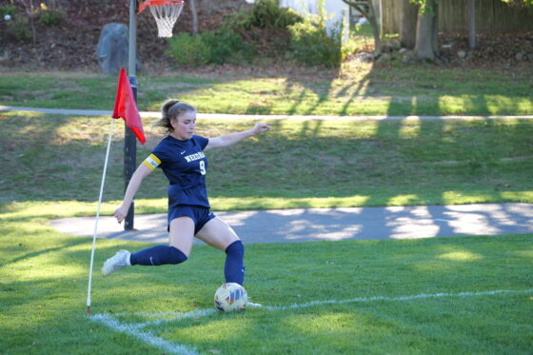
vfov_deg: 12.9
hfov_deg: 19.3
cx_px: 266
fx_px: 1569
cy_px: 178
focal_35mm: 106
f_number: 5.6
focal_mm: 106
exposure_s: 1/1000
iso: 2500
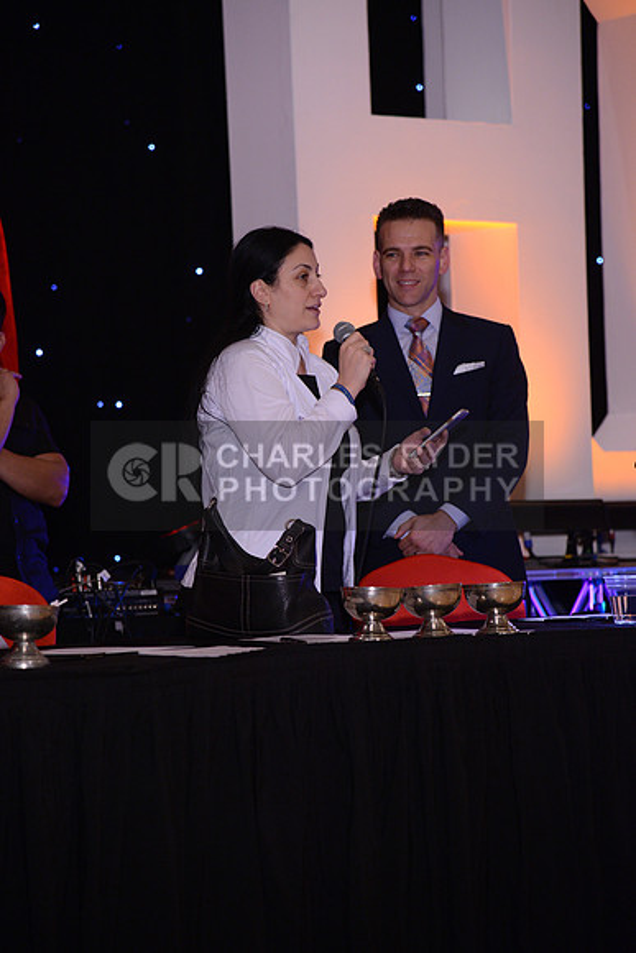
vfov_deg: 17.1
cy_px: 476
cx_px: 318
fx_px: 3178
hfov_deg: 11.4
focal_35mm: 120
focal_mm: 120
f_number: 4
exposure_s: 1/250
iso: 1600
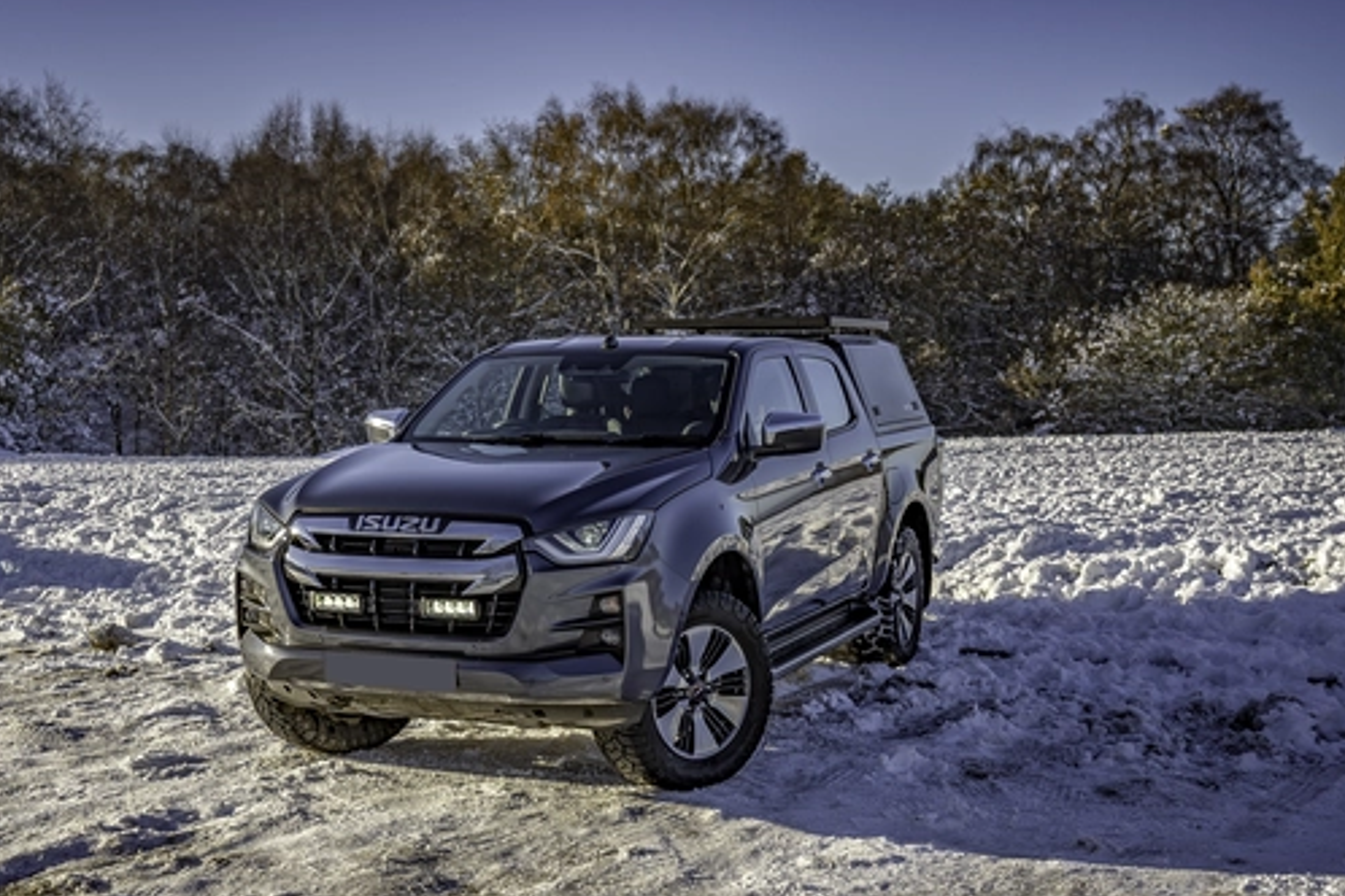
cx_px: 624
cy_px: 479
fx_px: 1681
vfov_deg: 29.9
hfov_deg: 43.6
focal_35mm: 45
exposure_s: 1/500
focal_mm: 35
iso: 80
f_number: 5
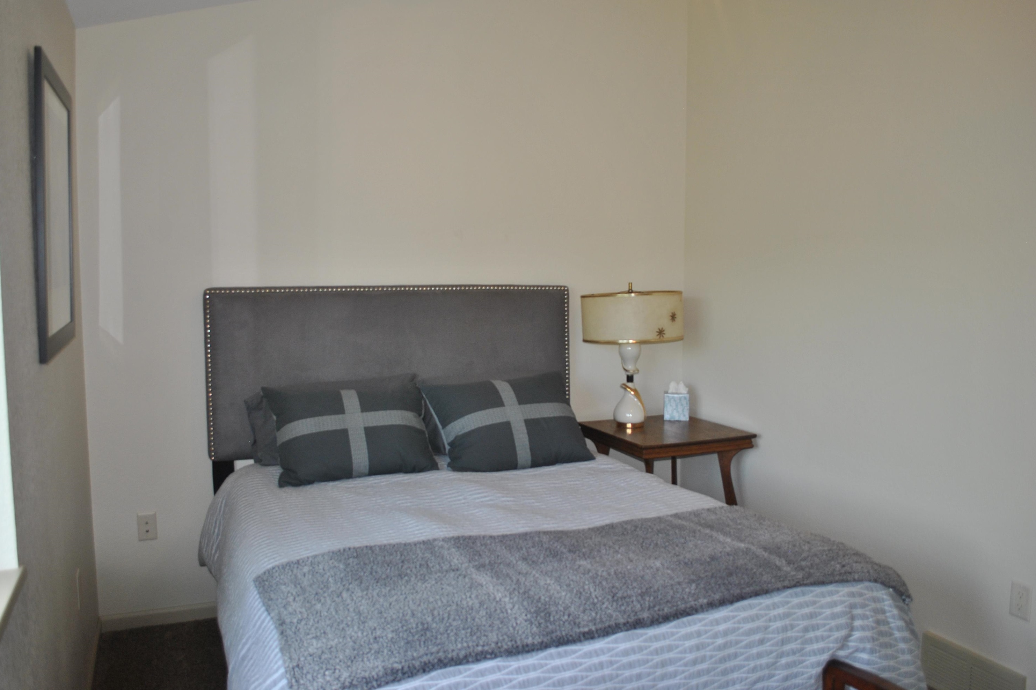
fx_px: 806
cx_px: 509
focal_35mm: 28
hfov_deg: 65.5
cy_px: 336
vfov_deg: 46.4
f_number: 3.5
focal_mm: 18
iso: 200
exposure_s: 1/60
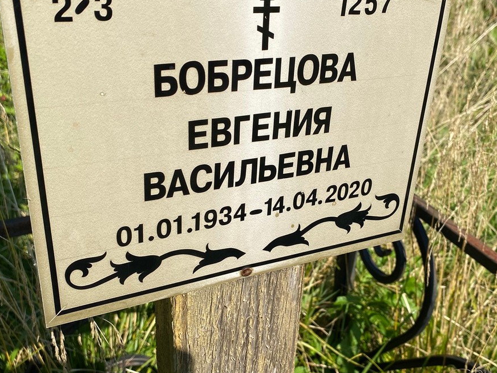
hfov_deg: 43.5
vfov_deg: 33.5
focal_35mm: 43
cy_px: 219
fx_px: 617
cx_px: 314
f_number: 1.8
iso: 32
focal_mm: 4.25
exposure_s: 1/2625
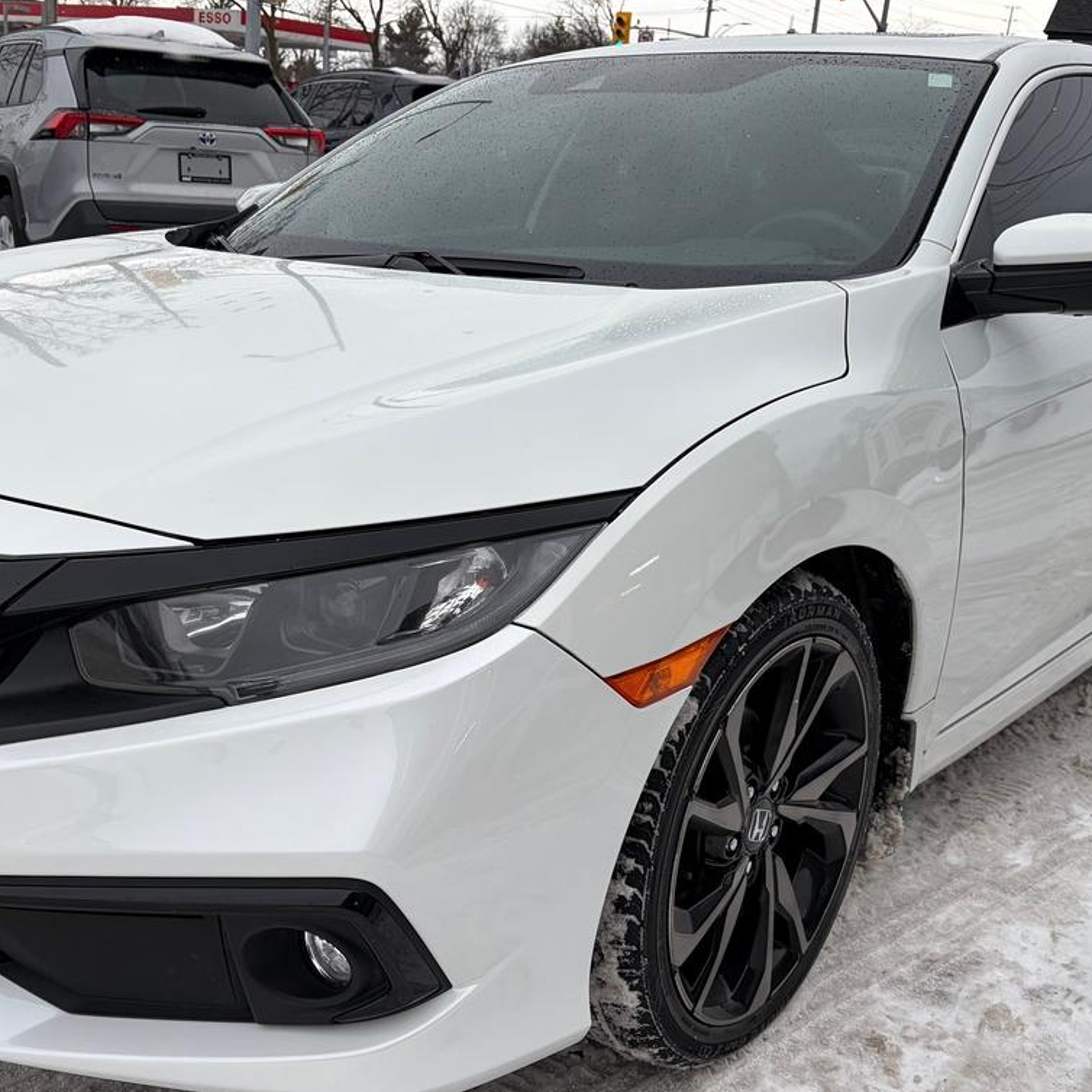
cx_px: 462
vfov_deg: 42.8
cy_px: 592
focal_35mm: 39
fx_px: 1392
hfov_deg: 42.7
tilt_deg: -18.6
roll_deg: -4.5
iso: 50
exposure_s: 1/667
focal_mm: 5.96
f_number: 1.6
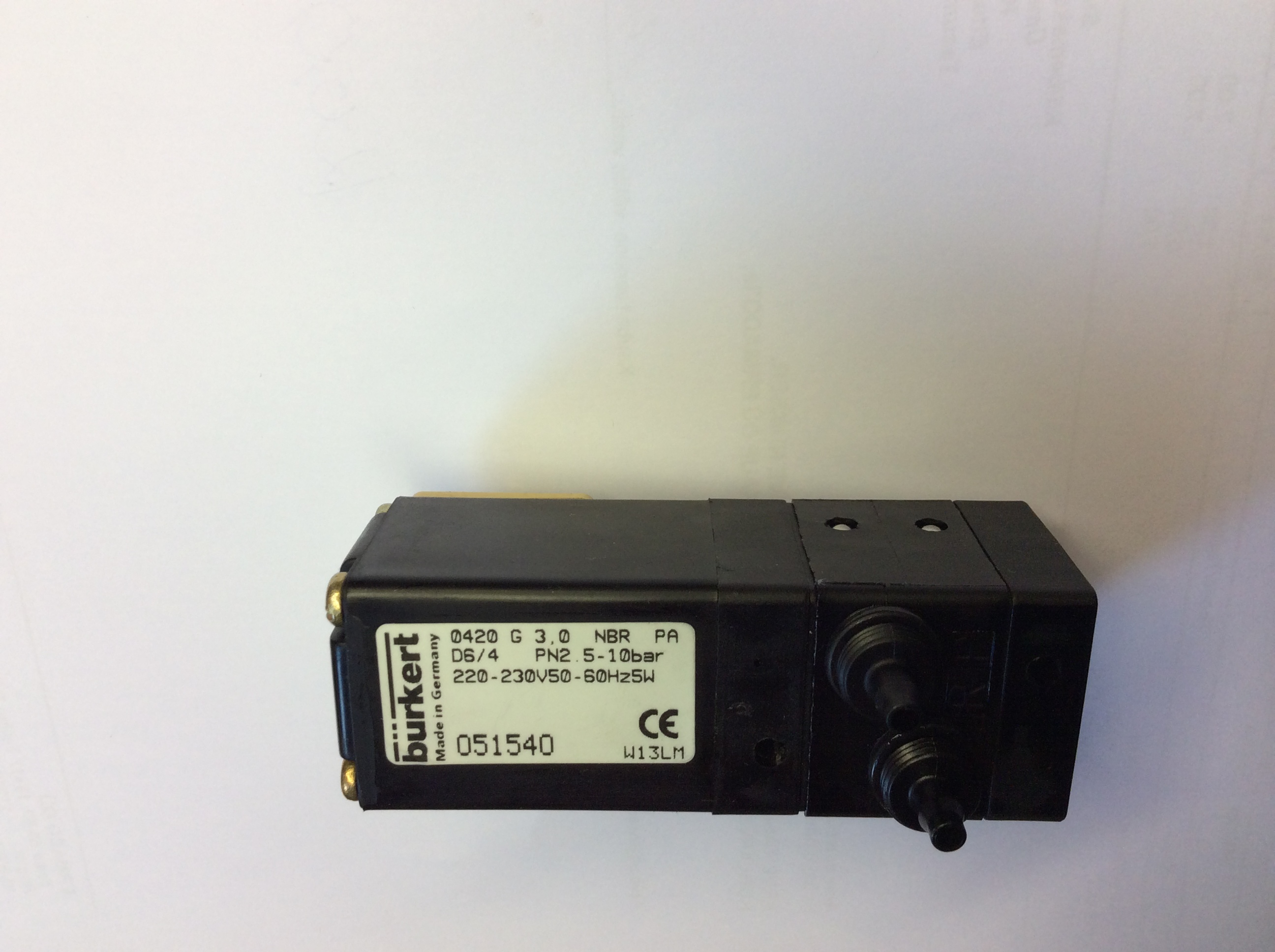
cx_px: 638
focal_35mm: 33
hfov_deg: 55.4
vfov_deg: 42.8
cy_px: 476
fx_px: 1214
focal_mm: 3.3
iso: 40
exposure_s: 1/100
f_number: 2.4
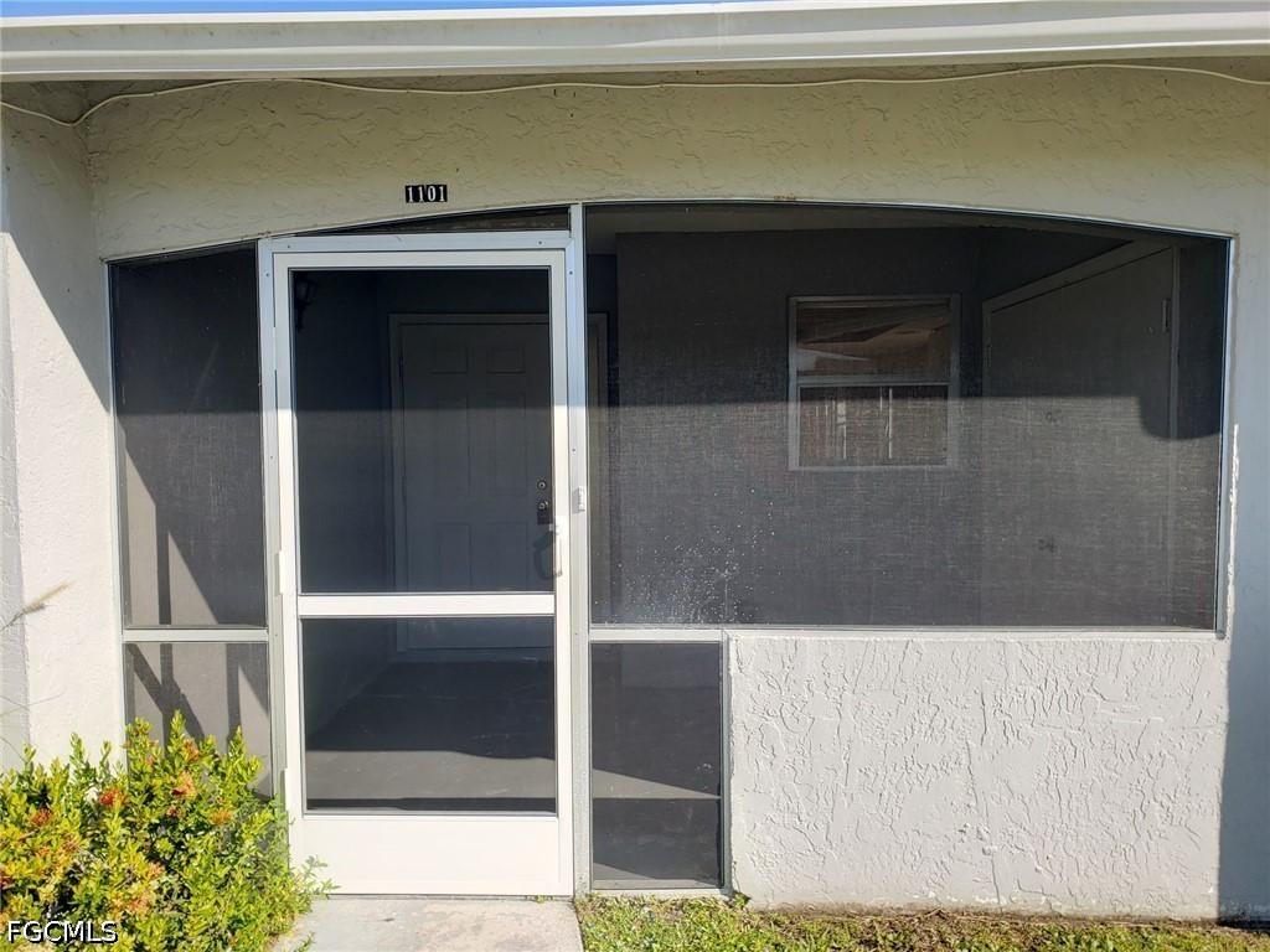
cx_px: 635
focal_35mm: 26
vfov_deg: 53.1
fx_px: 954
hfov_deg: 67.3
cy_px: 476
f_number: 2.4
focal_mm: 4.3
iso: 50
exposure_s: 1/392
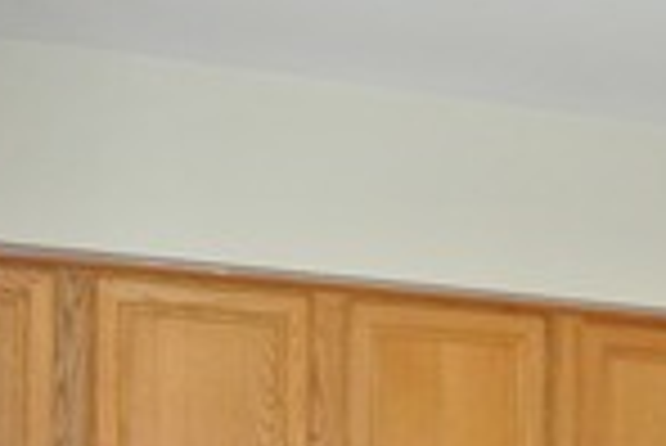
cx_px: 940
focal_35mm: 117
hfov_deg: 16.2
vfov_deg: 10.9
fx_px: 2167
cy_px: 833
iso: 800
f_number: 3.5
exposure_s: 1/60
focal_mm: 10
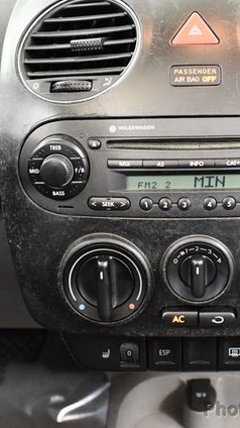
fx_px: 646
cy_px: 213
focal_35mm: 57
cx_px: 192
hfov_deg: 20.8
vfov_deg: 36.6
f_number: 3.5
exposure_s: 1/60
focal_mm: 18
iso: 3600
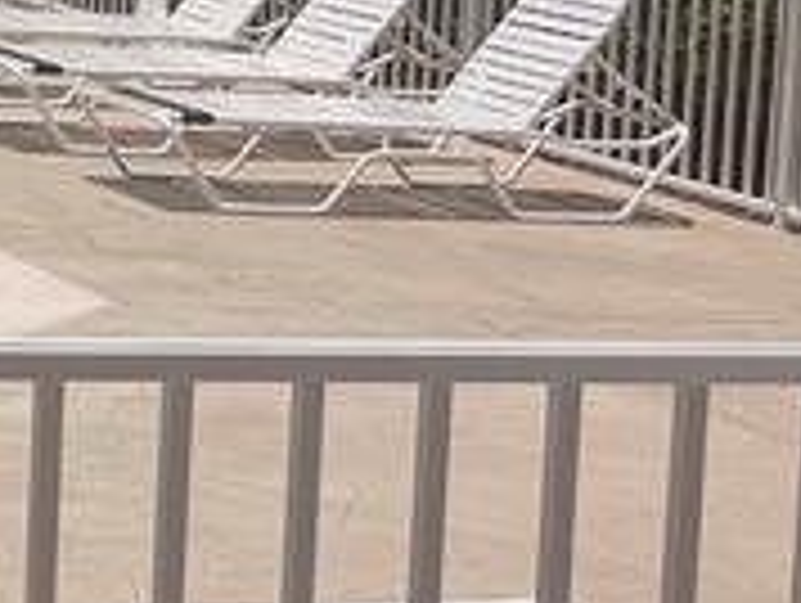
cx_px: -1382
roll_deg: +0.8
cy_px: -22
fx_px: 3198
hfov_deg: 10.9
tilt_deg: -7.3
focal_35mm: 138
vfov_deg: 10.7
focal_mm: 6.76
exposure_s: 1/11905
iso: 80
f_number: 1.78
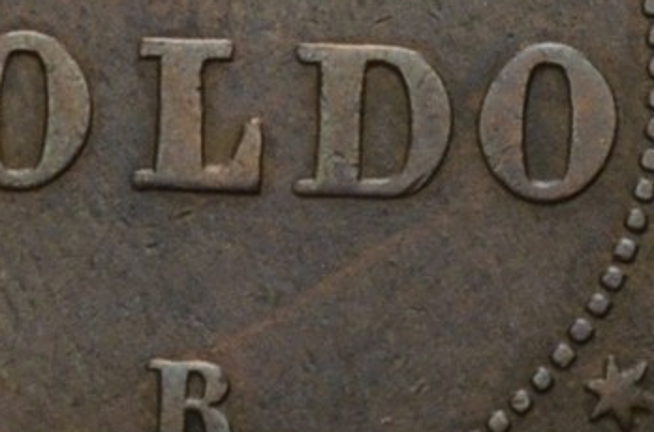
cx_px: 697
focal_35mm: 489
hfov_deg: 4.2
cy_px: -686
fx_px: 8859
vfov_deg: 2.8
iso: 400
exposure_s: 1/250
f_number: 14
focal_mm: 46
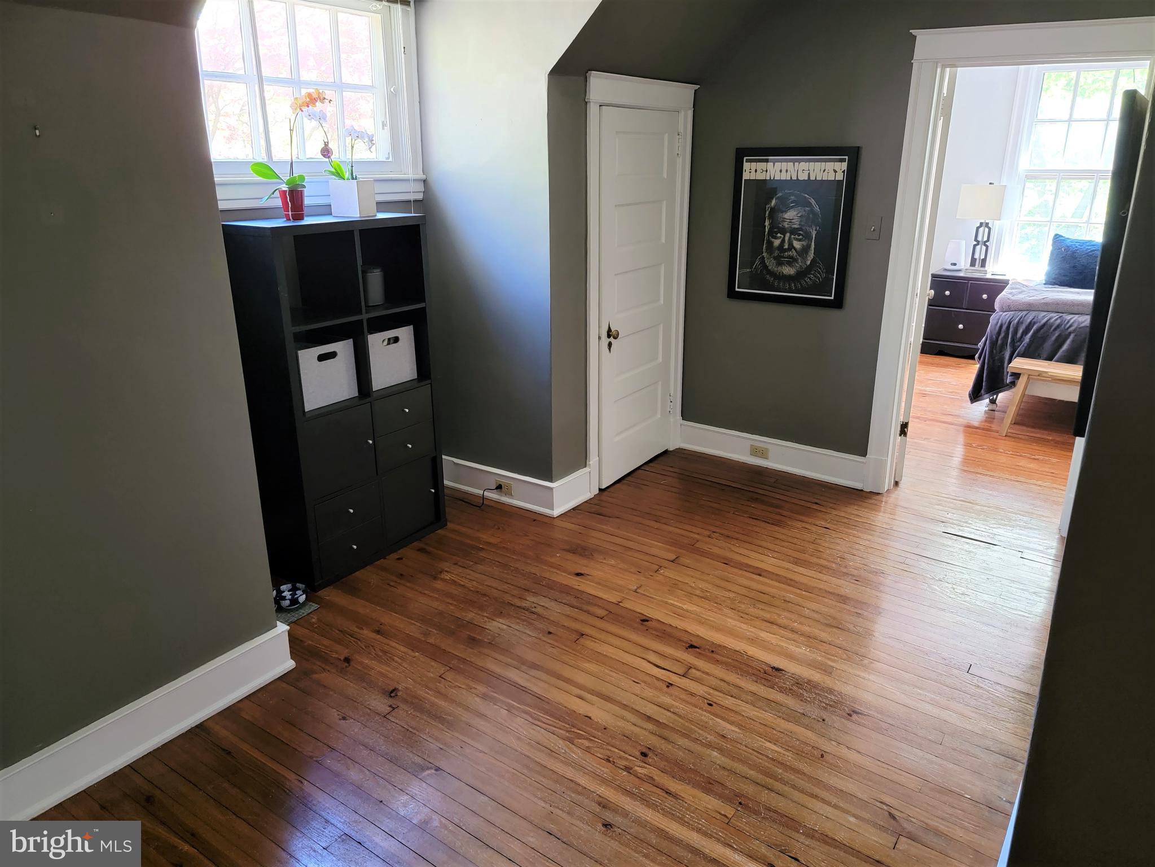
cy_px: 434
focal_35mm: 24
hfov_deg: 71.6
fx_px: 801
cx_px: 578
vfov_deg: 56.8
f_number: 1.8
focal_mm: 6.7
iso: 400
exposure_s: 1/39
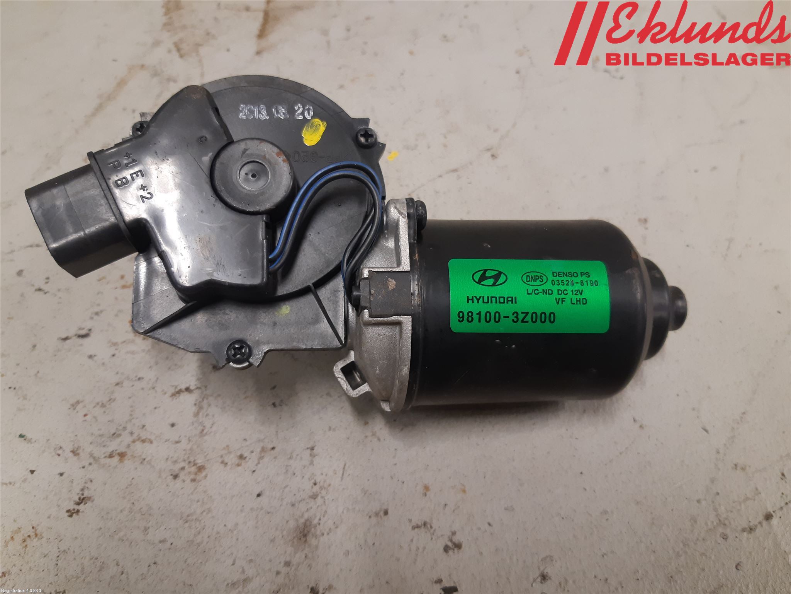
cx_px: 396
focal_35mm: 26
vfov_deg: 53.1
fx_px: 594
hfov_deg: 67.3
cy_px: 297
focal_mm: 3.93
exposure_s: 1/50
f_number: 1.7
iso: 160
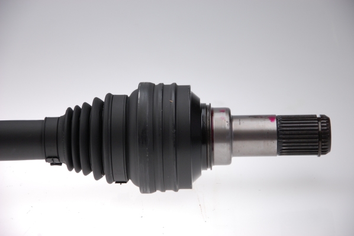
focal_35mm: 128
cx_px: 177
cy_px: 118
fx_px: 1253
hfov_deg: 16.1
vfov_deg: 10.7
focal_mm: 85
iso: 400
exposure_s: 1/320
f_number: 5.6
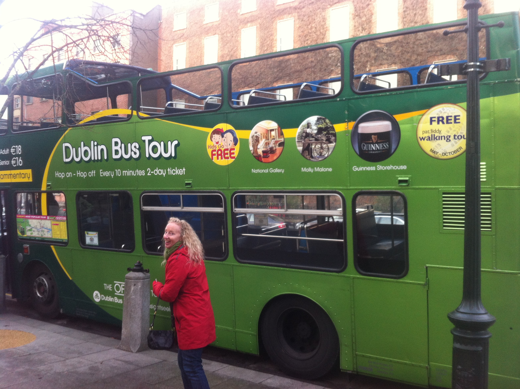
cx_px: 260
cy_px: 194
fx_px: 525
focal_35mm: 35
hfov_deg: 52.7
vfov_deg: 40.6
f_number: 2.8
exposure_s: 1/40
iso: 100
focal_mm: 3.85
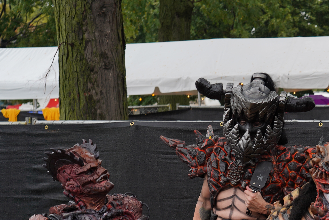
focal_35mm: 103
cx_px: 324
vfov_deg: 13.2
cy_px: 192
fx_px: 941
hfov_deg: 19.3
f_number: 5
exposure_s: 1/100
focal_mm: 51
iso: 100
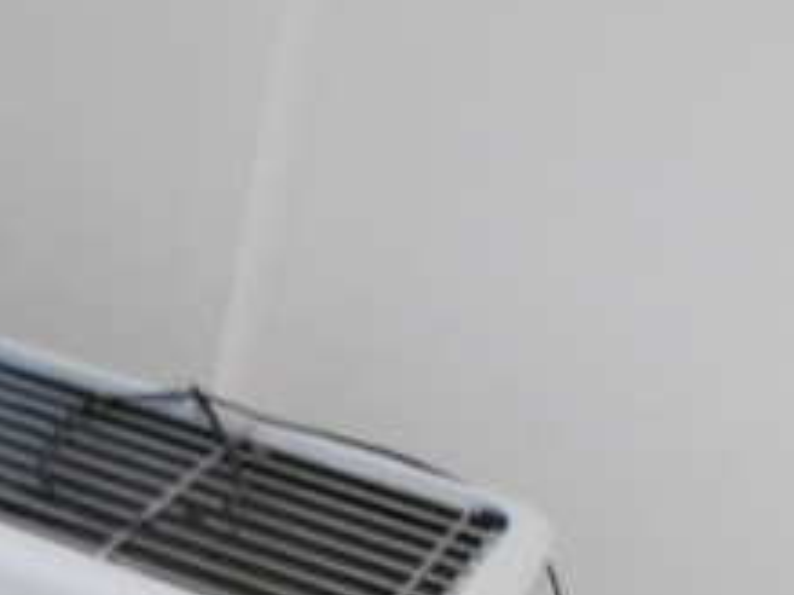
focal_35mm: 76
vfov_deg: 18.2
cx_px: -62
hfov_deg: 24.1
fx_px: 1742
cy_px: 740
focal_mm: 4.6
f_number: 3.2
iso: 250
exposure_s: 1/30
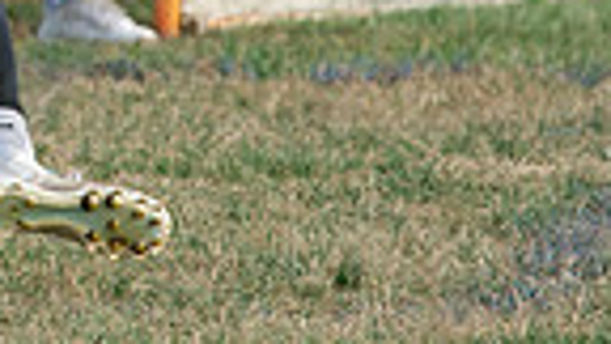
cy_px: -321
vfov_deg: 0.9
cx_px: -467
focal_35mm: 1286
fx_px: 20835
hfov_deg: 1.7
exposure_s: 1/1250
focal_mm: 200
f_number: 4.5
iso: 250
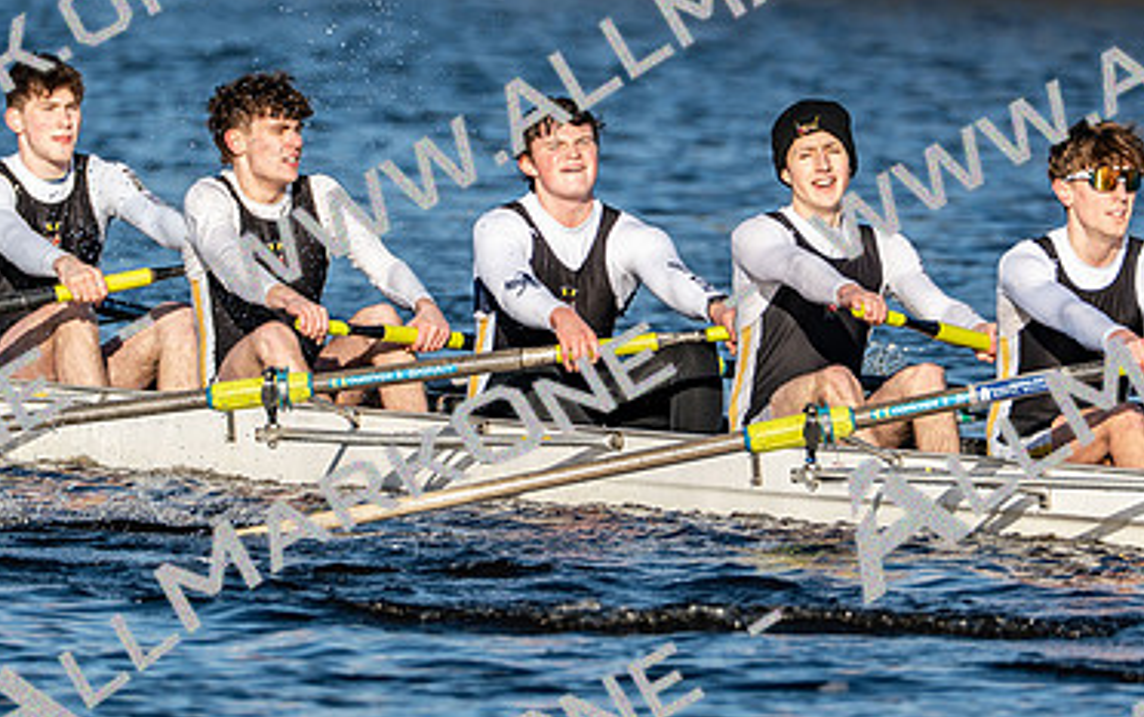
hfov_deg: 3.1
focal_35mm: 688
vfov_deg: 1.9
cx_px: 584
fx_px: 21463
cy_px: 312
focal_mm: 433
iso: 320
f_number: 6.3
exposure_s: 1/2000
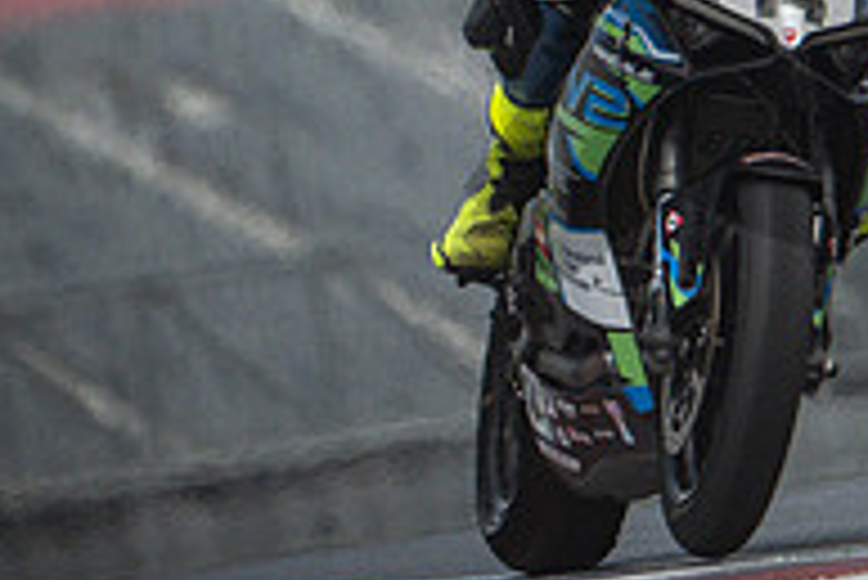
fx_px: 43455
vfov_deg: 0.8
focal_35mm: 1801
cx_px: 899
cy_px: -151
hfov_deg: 1.1
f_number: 5.6
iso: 1600
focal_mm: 400
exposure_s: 1/2500
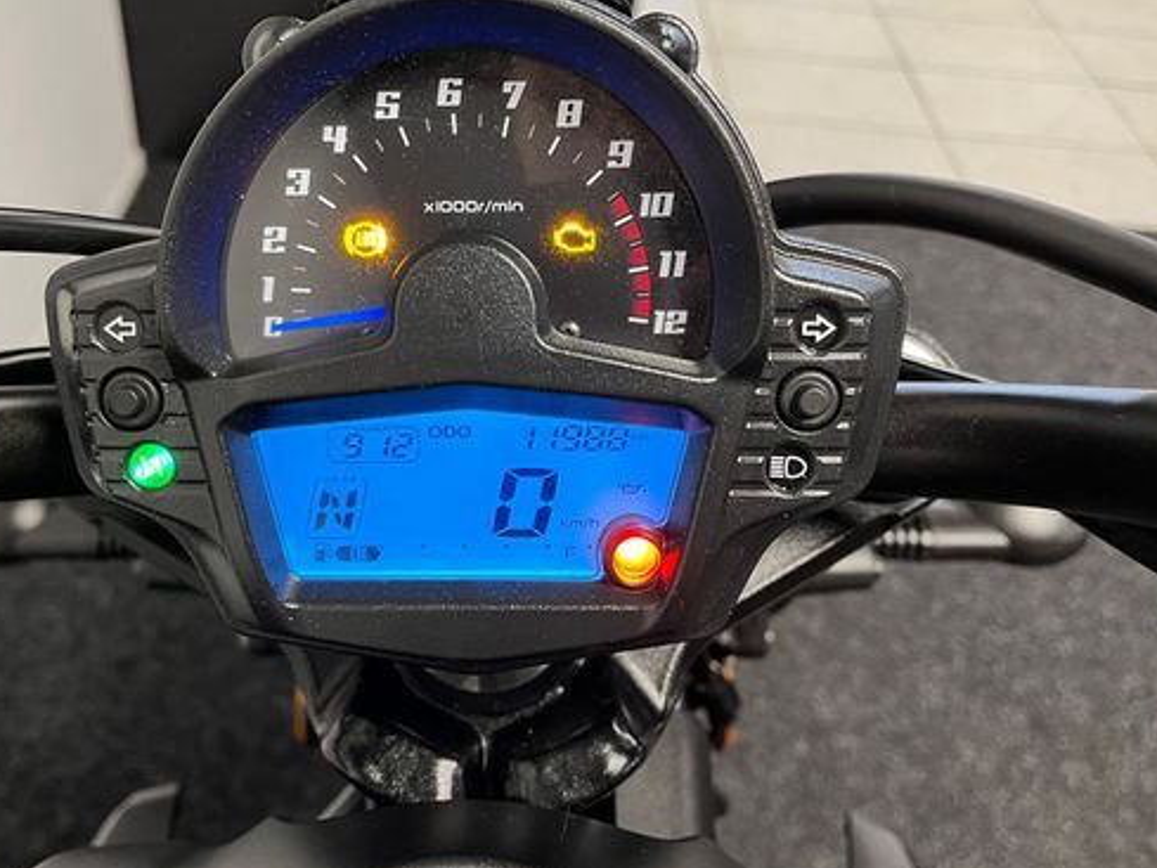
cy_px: 393
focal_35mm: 34
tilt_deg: -40.8
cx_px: 497
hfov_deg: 53.8
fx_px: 1137
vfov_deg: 41.8
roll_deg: -5.5
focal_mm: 5.1
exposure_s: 1/50
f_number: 1.6
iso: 200
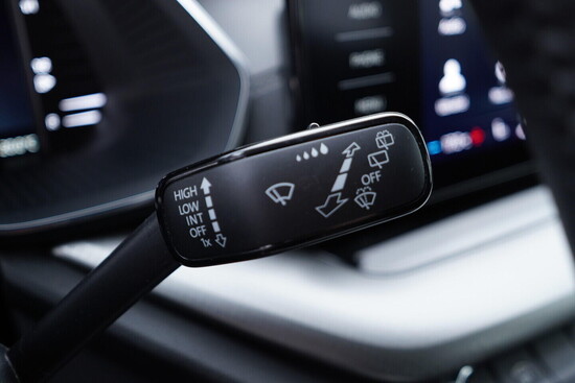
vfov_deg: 36.9
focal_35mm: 36
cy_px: 192
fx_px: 575
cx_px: 288
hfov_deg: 53.1
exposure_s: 1/40
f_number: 2.8
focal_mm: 24
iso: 320
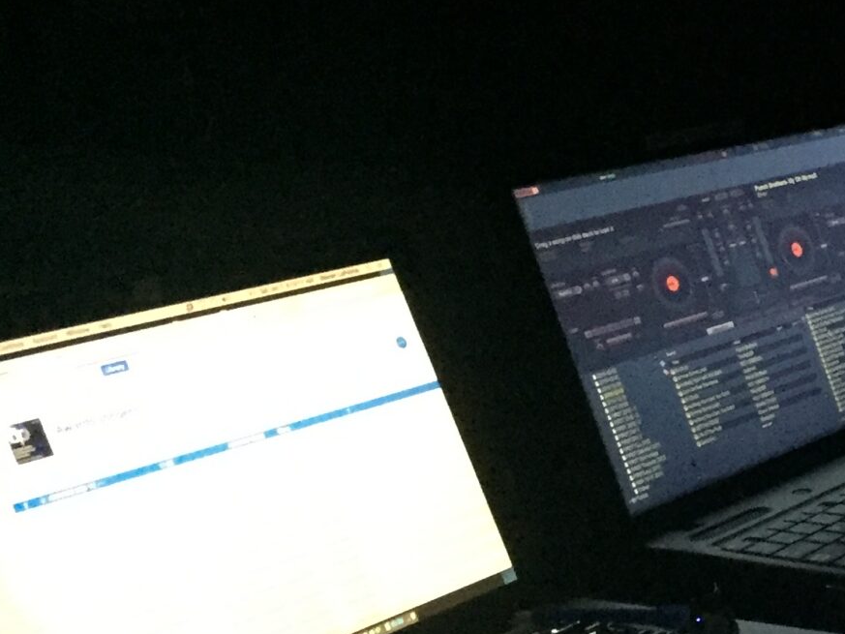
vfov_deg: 17.4
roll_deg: +1.6
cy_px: 336
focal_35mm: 85
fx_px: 2075
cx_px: 1208
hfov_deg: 20.3
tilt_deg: -12.4
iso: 400
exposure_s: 1/15
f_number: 2.2
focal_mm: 4.15
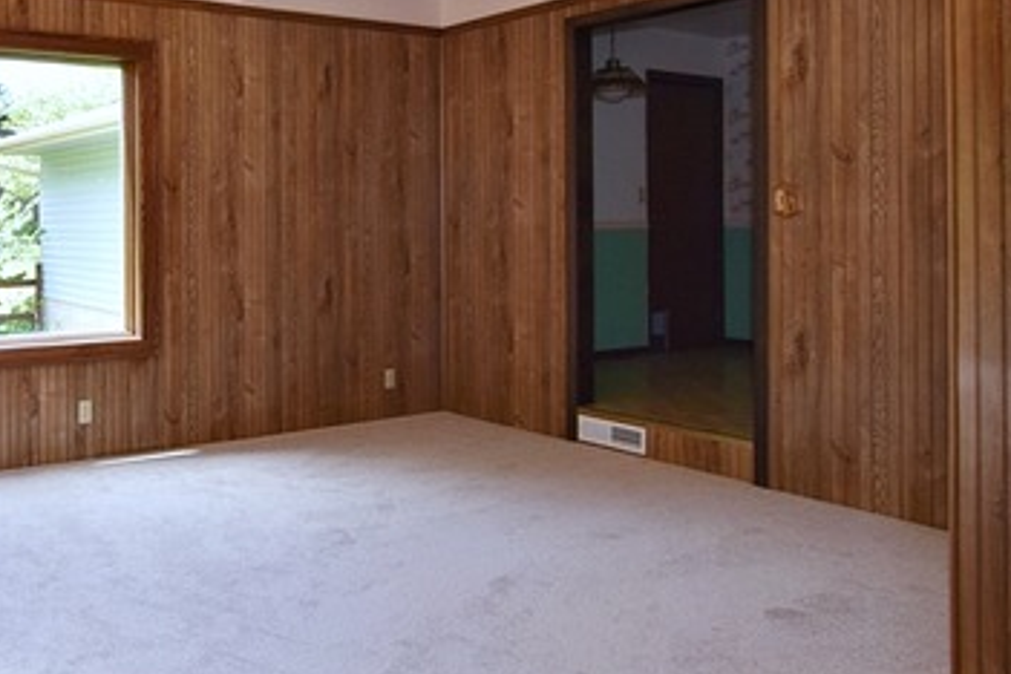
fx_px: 883
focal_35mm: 31
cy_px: 217
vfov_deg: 41.2
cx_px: 158
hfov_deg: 54.2
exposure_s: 1/125
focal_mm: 11.5
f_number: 5.6
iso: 280
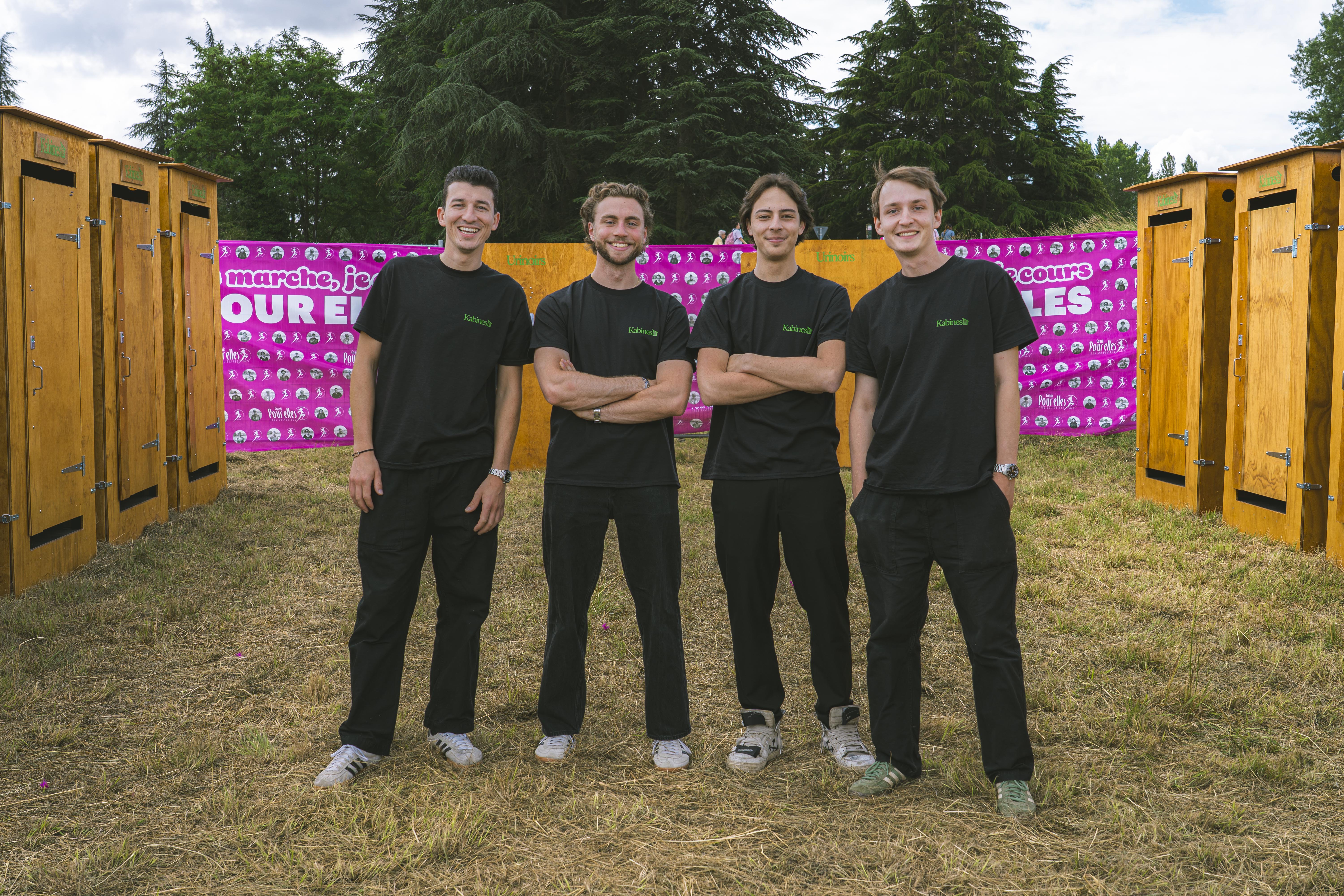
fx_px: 1531
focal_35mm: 41
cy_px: 448
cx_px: 672
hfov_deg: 47.4
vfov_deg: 32.6
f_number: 7.1
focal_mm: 41
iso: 100
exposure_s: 1/160
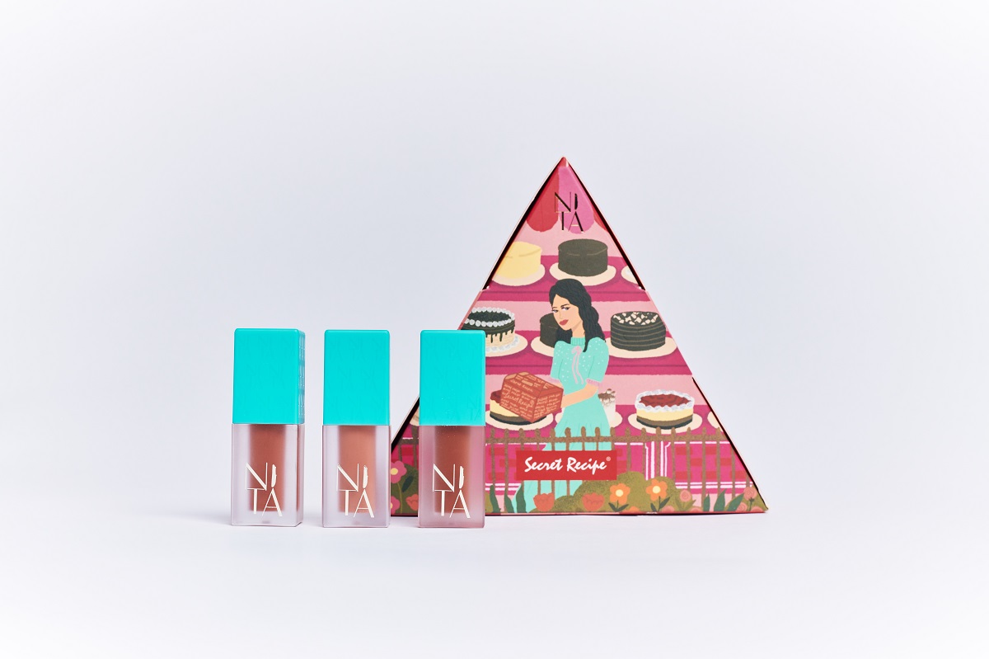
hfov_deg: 39.6
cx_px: 494
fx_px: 1373
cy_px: 330
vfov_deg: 27.0
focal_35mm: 50
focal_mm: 50
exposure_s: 1/160
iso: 160
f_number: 10
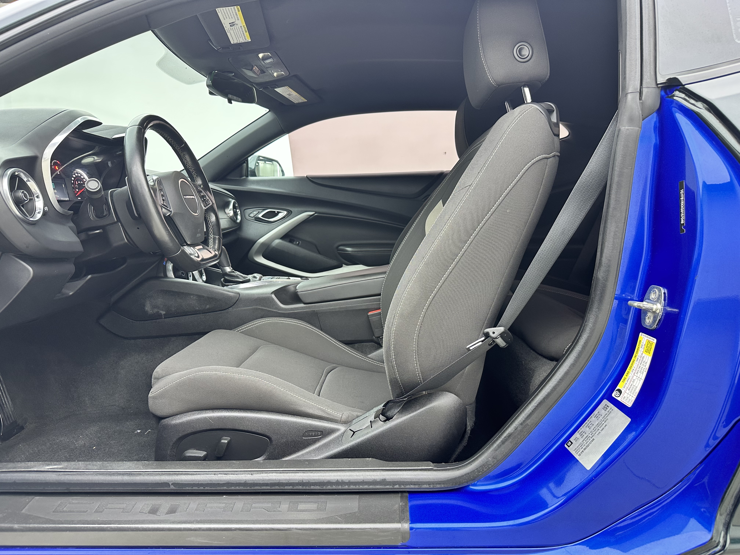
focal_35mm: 24
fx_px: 513
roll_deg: +0.5
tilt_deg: -7.2
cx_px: 370
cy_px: 278
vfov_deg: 56.8
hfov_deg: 71.6
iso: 125
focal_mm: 6.86
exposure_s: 1/50
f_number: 1.78
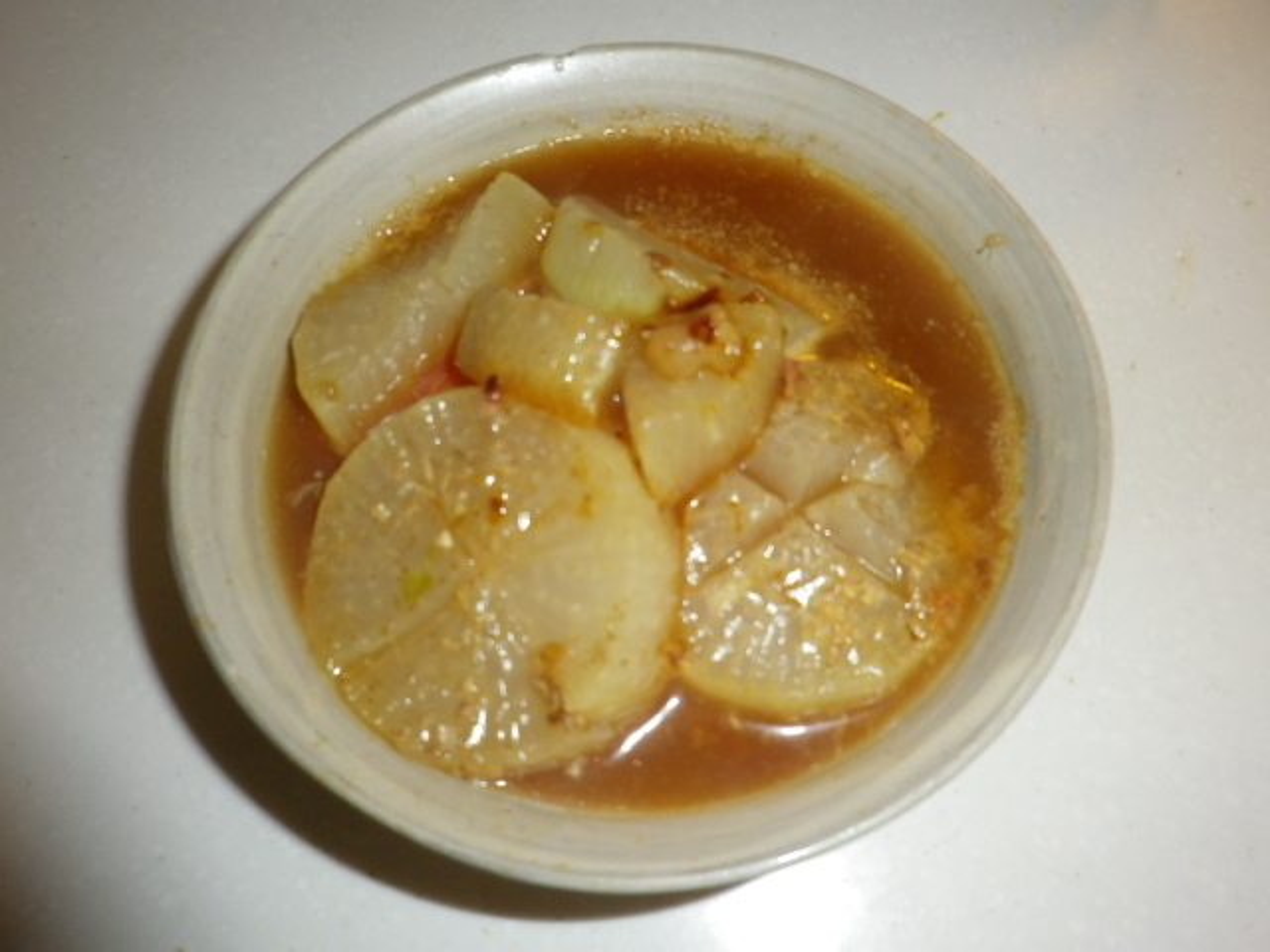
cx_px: 635
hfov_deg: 63.4
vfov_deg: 49.7
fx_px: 1027
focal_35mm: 28
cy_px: 476
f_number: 3.2
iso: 160
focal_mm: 5
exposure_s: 1/50
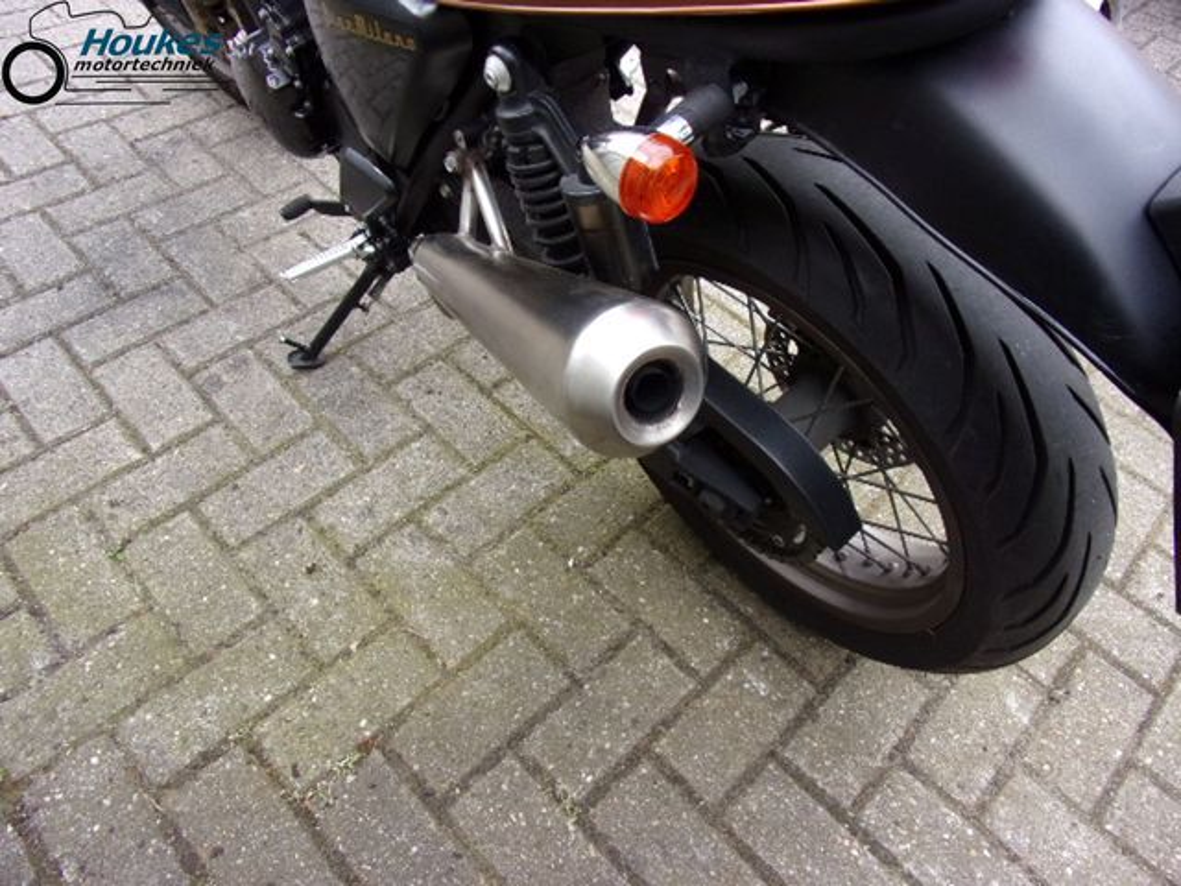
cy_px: 443
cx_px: 590
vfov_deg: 56.8
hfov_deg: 71.6
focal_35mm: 24
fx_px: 819
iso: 80
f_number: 3.3
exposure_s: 1/70
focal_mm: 4.3
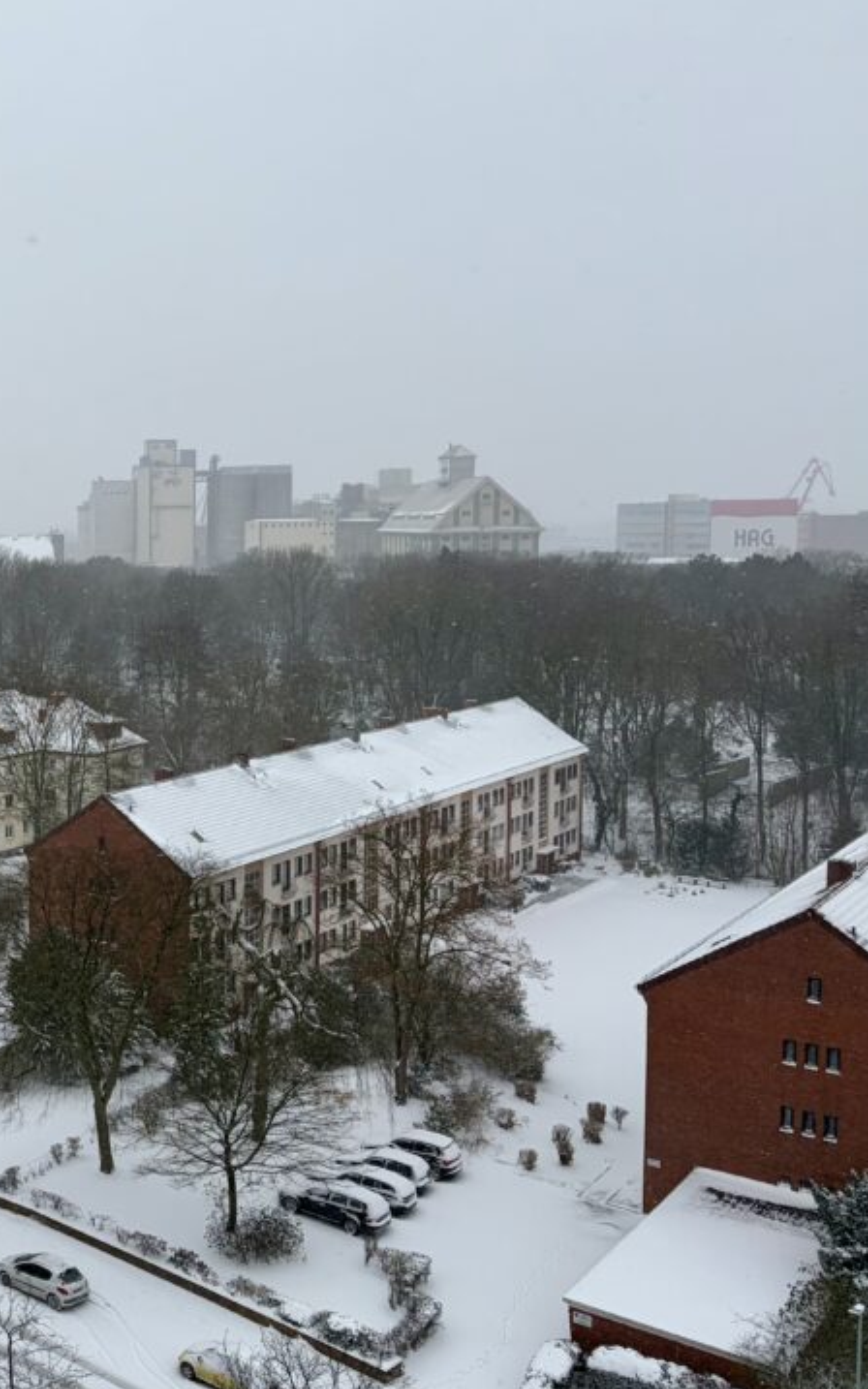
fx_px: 1552
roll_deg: +2.0
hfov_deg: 27.7
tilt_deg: -4.7
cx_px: -158
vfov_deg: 48.2
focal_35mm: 41
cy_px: 661
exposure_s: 1/1081
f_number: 1.6
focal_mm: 5.96
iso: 50
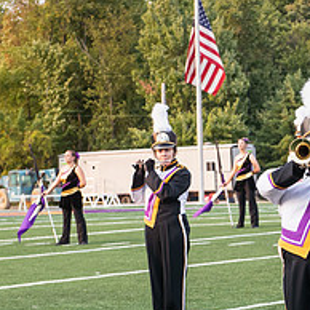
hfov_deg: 10.3
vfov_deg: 10.4
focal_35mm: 168
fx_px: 1702
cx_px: 334
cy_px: 231
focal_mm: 66
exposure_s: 1/320
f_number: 6.3
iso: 500
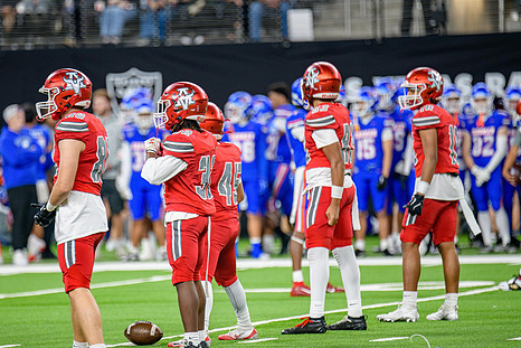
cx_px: 206
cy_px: 200
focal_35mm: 373
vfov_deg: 3.7
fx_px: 5399
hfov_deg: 5.5
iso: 1000
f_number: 2.8
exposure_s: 1/400
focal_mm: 300
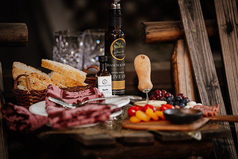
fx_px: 1045
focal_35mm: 158
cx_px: 119
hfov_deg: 13.0
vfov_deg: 8.7
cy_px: 80
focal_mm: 150
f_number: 2.8
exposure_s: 1/250
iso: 250
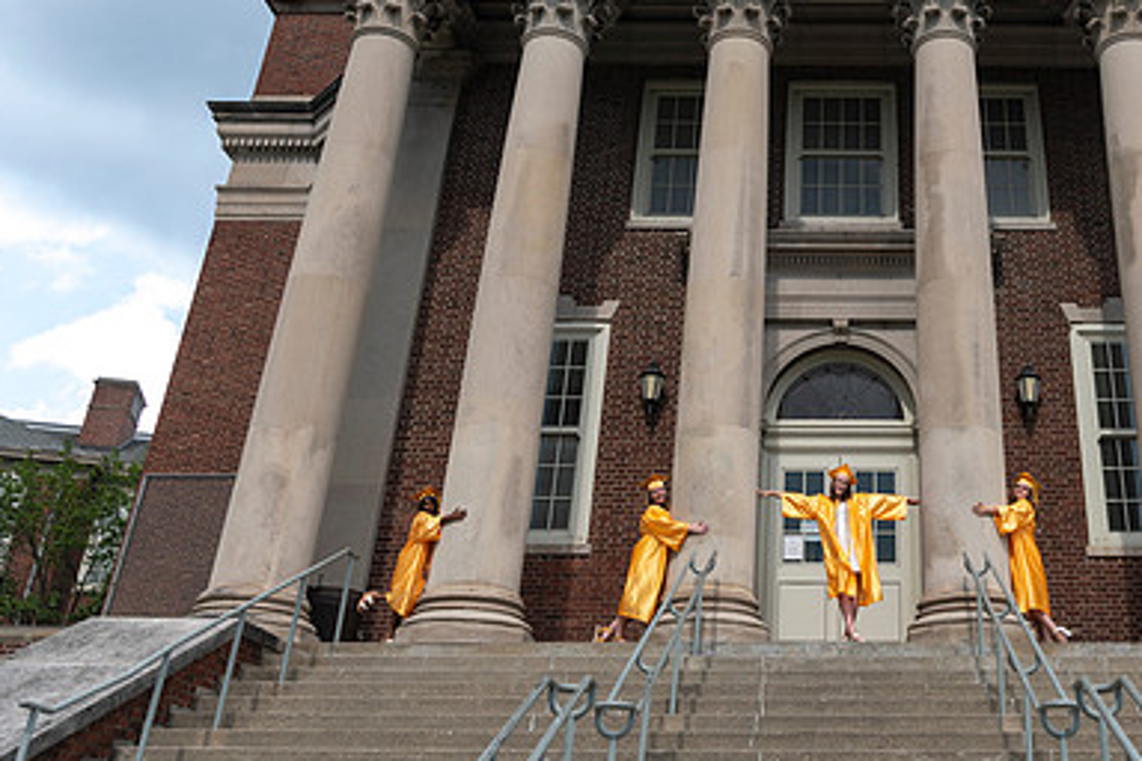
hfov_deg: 48.8
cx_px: 854
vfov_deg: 34.3
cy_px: 190
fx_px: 1205
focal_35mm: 38
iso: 80
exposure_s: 1/250
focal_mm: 24
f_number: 6.3
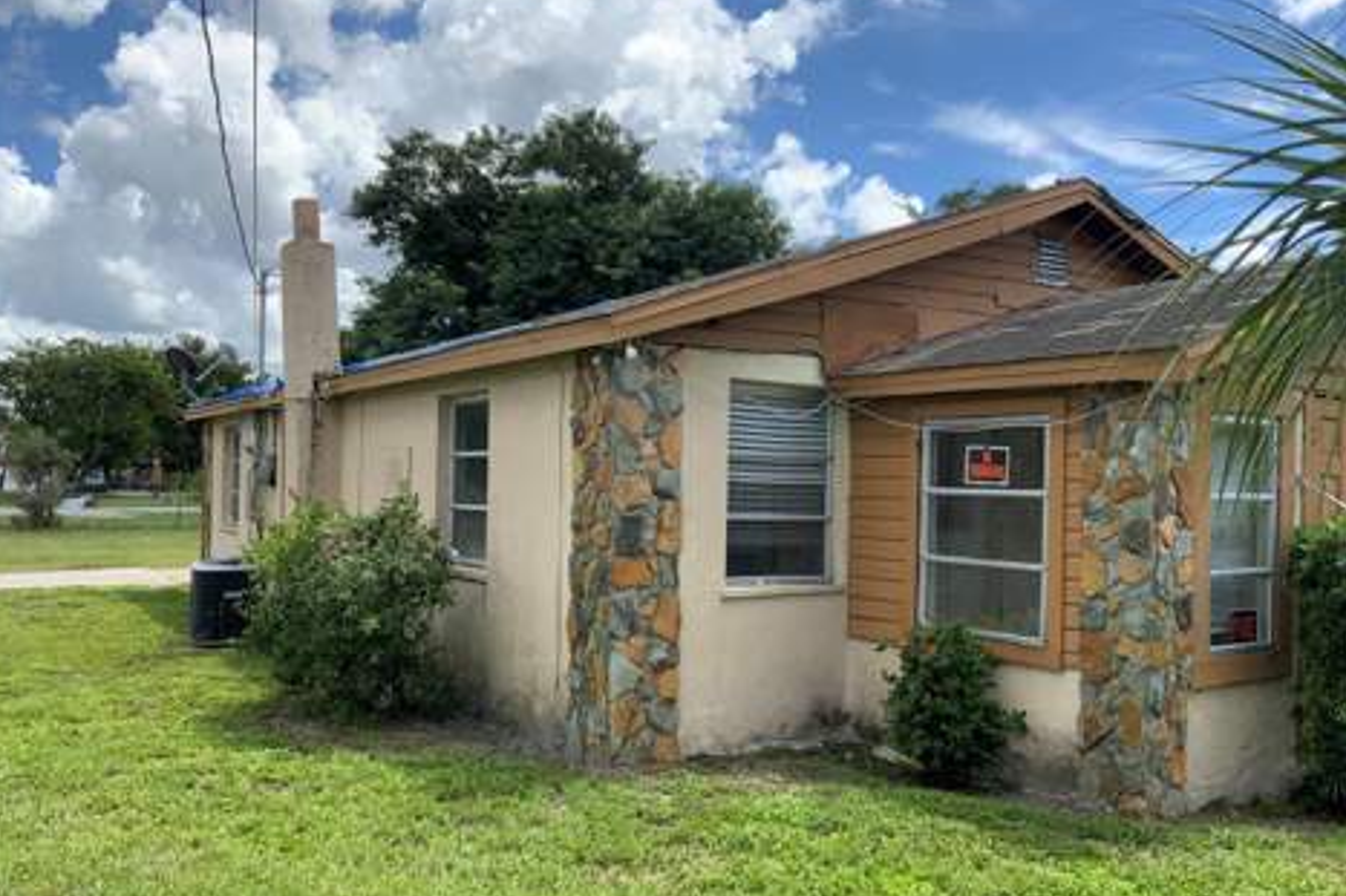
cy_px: 481
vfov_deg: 42.3
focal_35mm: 31
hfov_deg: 60.3
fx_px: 1159
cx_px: 657
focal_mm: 3
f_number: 1.8
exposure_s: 1/1311
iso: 16
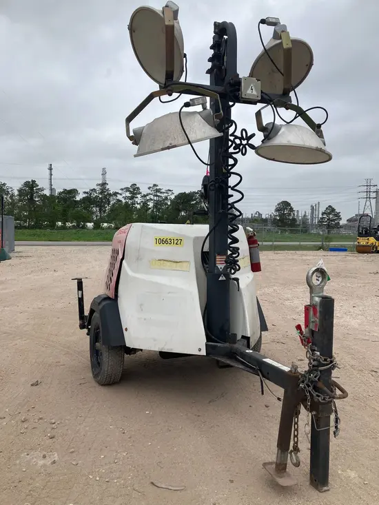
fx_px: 409
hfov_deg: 49.8
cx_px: 190
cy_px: 252
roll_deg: -1.8
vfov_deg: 63.4
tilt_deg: -1.7
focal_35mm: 28
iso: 32
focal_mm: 3.99
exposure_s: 1/952
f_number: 1.8
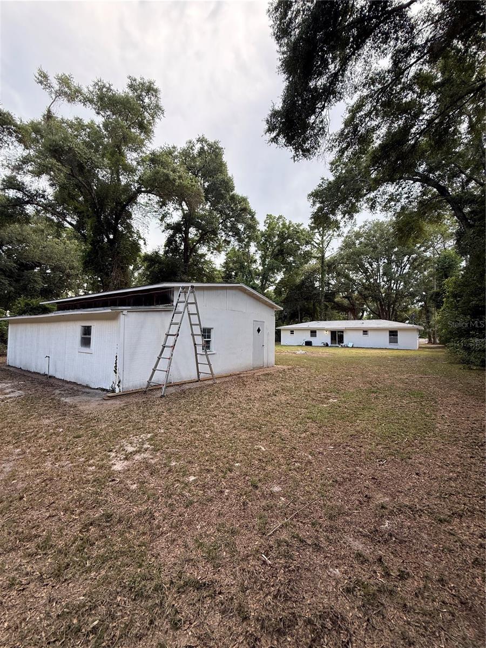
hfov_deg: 85.7
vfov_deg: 102.1
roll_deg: -0.8
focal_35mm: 14
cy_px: 324
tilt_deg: +3.9
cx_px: 243
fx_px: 262
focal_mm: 2.22
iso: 64
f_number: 2.2
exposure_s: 1/120
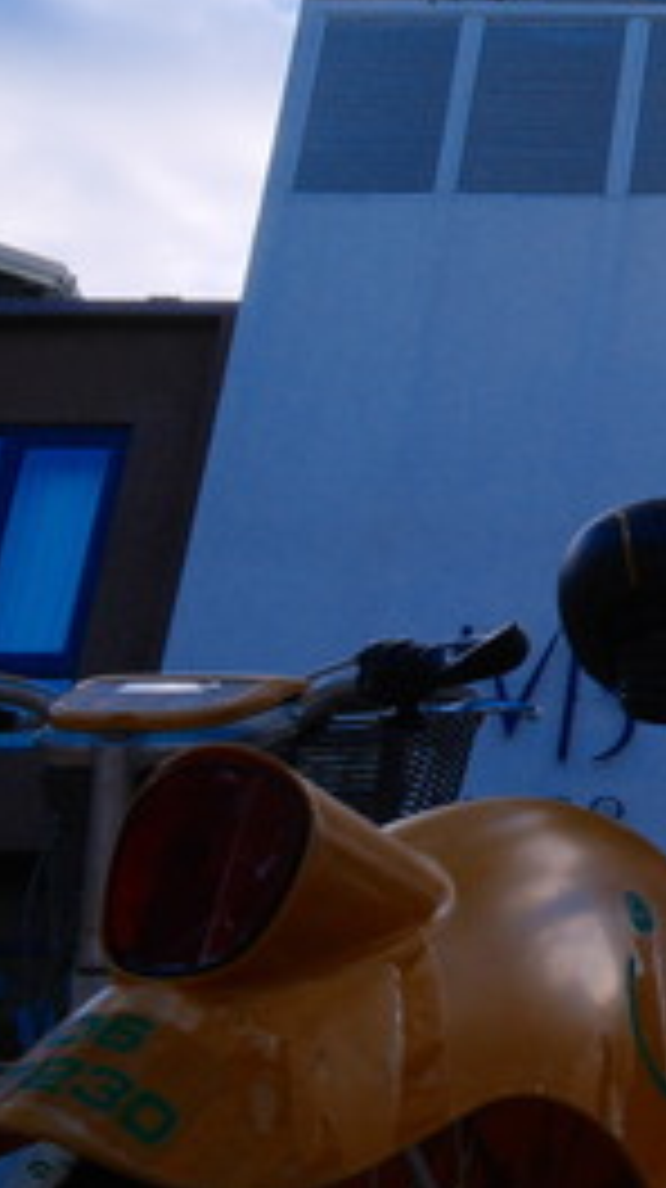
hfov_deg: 15.2
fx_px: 2046
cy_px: 405
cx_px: 1305
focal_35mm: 65
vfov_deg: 32.1
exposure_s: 1/210
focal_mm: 14
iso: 500
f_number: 8
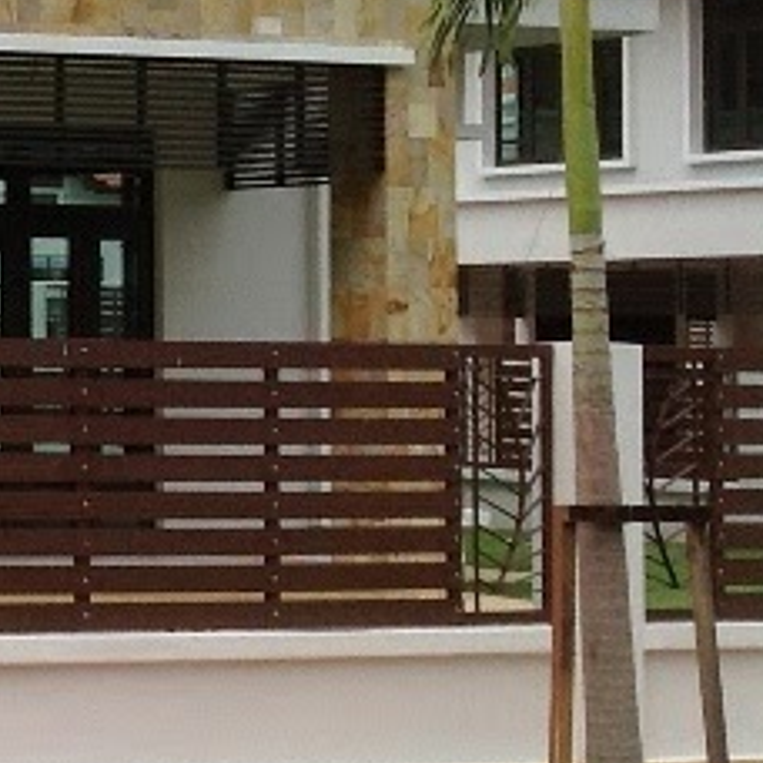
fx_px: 3466
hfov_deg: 11.0
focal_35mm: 139
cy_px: 269
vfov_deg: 12.5
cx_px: -940
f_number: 2.4
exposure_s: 1/2016
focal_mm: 4.28
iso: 80
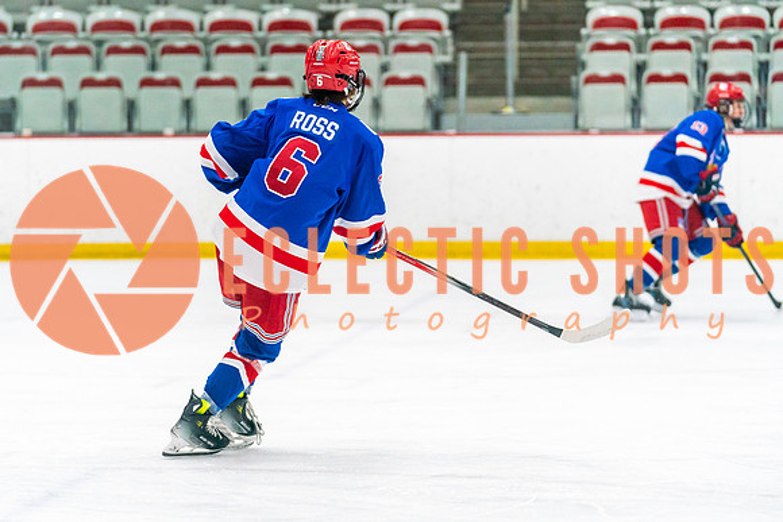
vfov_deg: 8.6
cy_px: 265
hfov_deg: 12.8
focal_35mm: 160
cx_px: 336
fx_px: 3484
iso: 3200
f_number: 2.8
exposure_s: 1/1000
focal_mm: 120
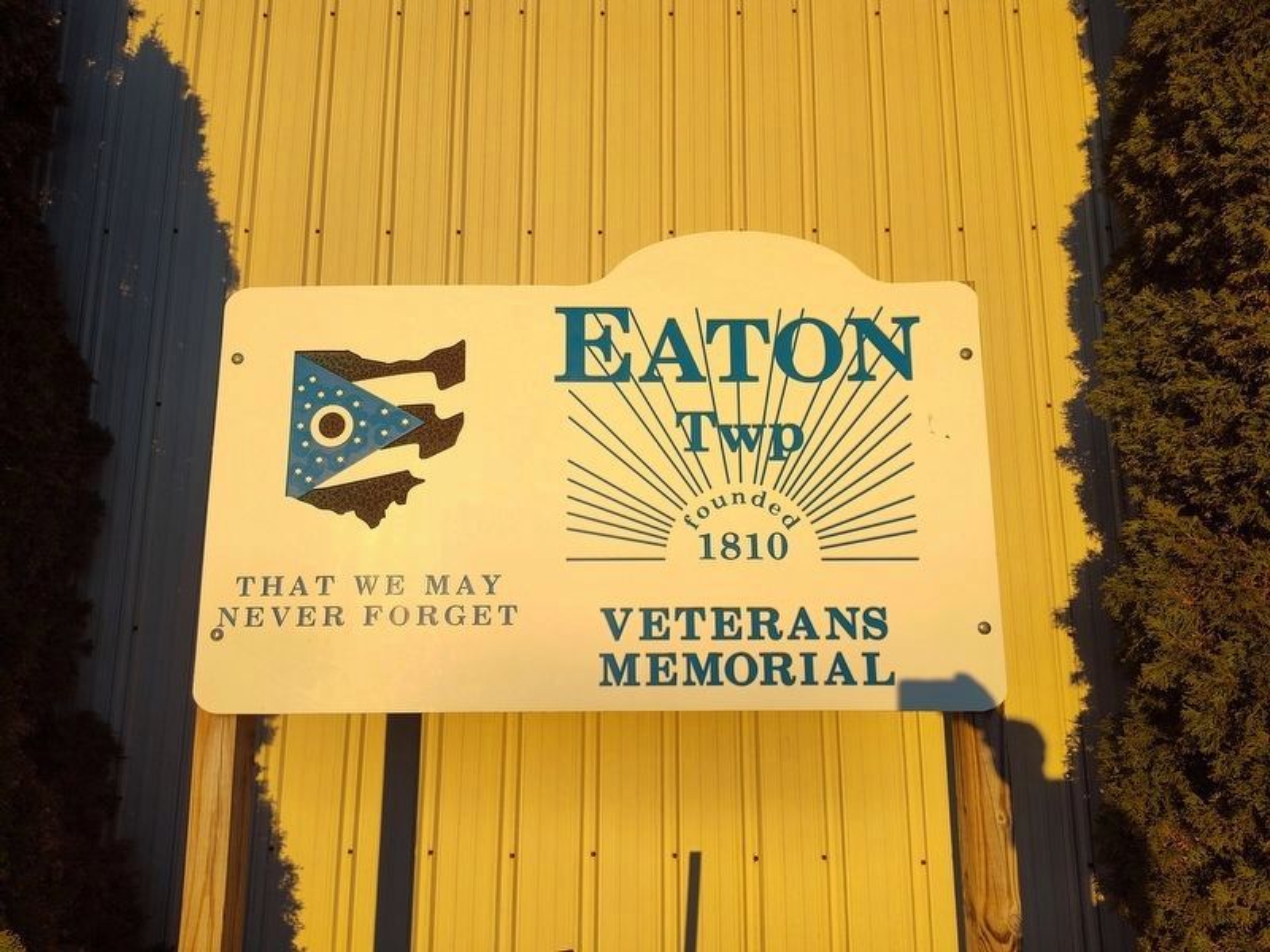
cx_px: 635
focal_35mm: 23
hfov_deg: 73.9
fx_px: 844
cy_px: 476
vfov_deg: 58.9
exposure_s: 1/899
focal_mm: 5.56
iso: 100
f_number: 1.8
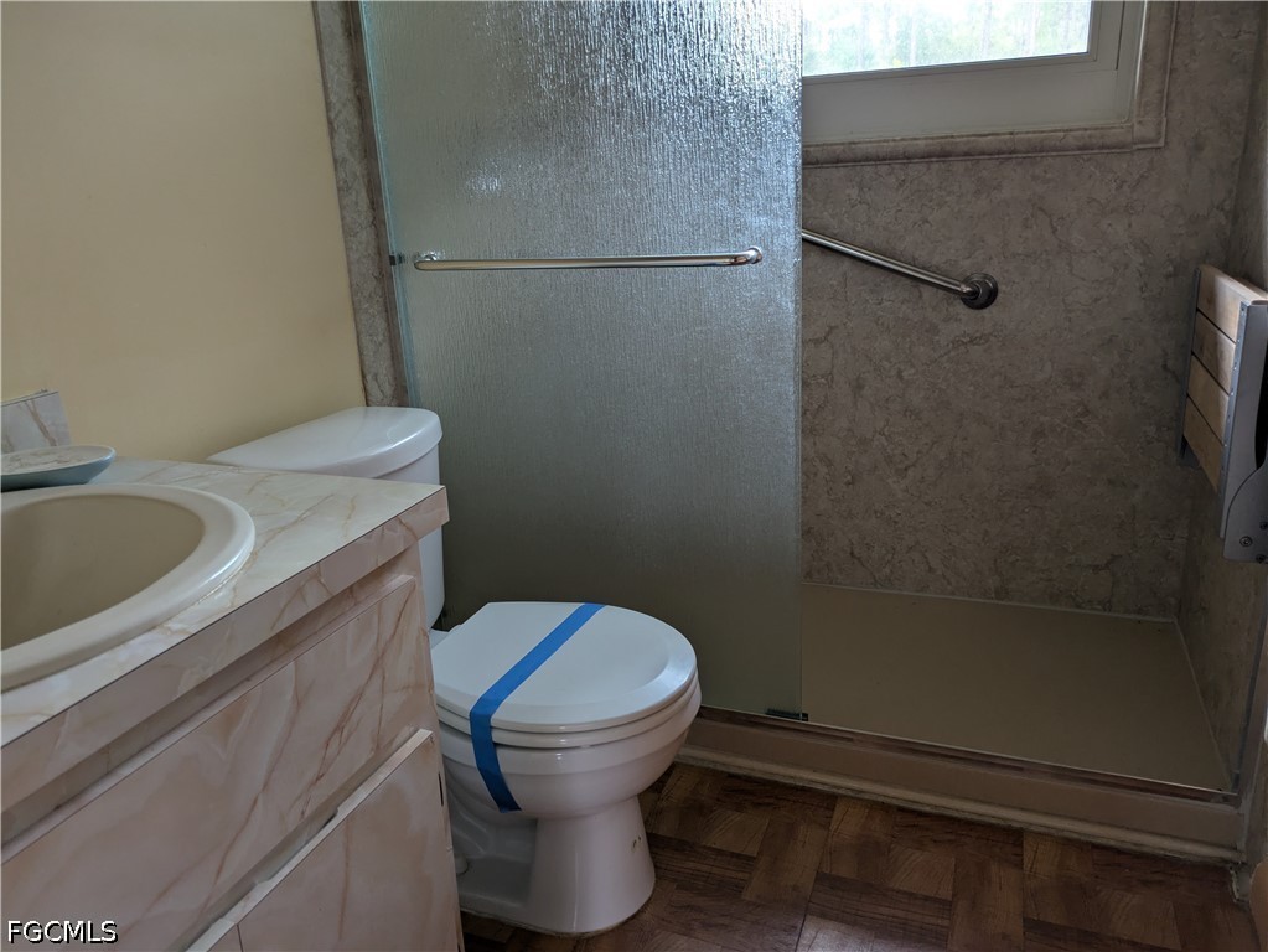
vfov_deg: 54.9
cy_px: 476
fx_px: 916
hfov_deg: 69.4
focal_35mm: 25
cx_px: 634
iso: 136
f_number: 1.89
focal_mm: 5.43
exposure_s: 1/60
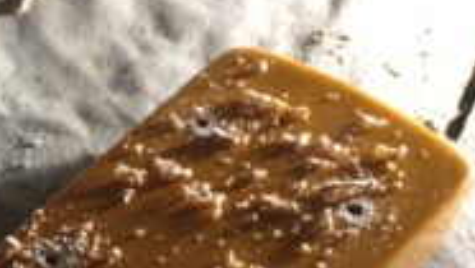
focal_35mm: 85
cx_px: -10
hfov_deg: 23.8
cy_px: 361
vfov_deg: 13.7
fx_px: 1072
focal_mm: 4.15
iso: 80
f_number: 2.2
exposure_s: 1/30
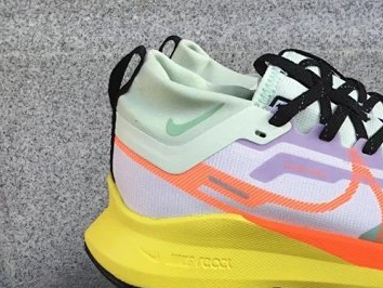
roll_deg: +1.2
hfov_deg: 32.8
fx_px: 620
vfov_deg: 25.4
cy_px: 257
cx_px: 334
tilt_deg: -21.3
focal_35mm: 56
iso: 25
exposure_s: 1/248
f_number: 2.4
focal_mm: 3.3
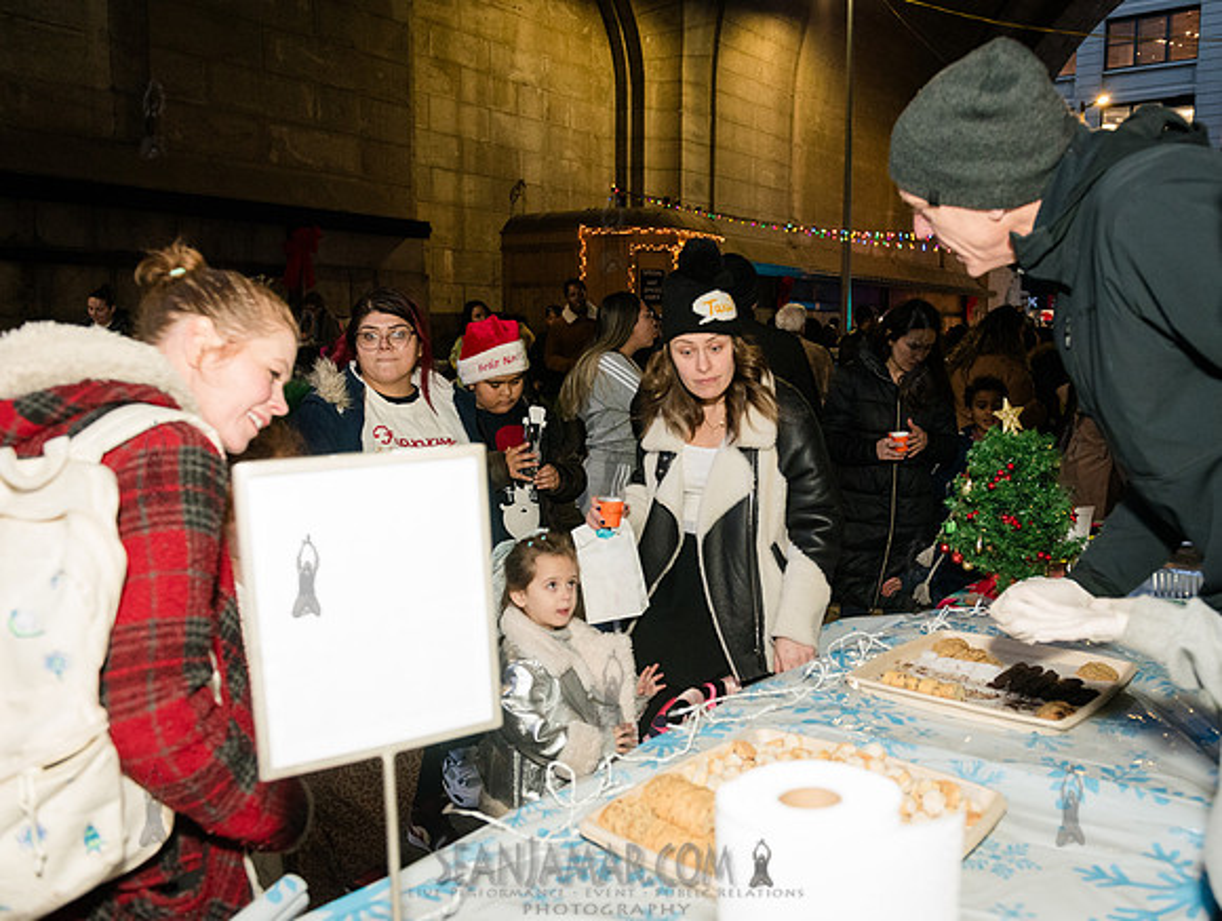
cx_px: 690
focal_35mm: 30
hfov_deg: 59.1
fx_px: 1073
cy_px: 460
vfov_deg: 46.4
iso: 4000
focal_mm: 28
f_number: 3.5
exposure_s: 1/160
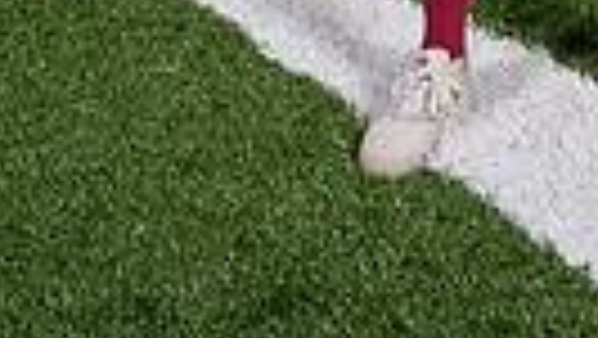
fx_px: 1856
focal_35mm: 117
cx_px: 634
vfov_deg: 9.0
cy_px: -568
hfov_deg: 17.7
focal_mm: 33
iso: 200
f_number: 5.6
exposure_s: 1/200
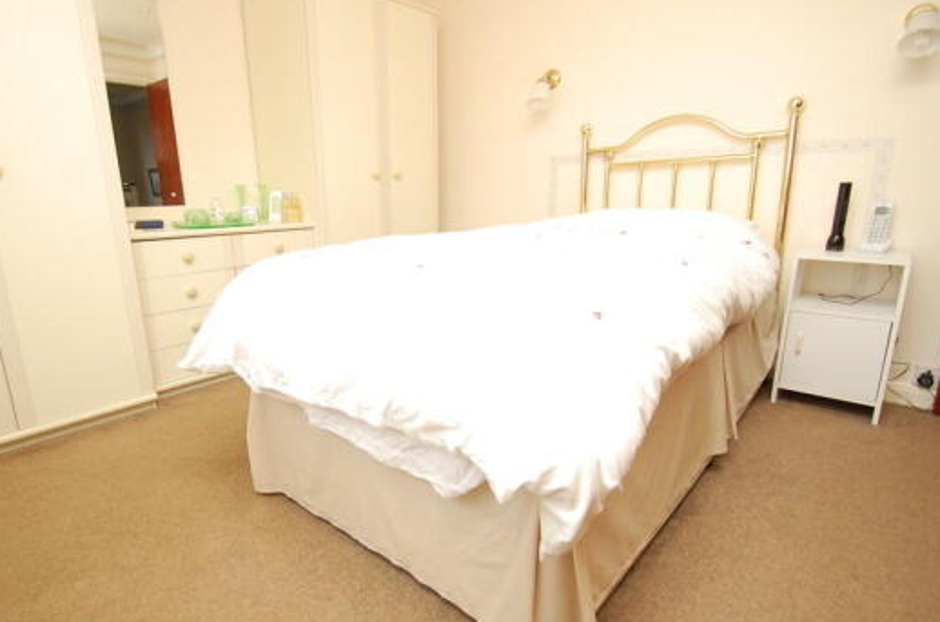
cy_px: 296
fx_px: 495
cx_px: 441
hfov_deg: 86.9
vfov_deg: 64.3
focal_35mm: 19
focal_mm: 10
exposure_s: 1/60
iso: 400
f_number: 4
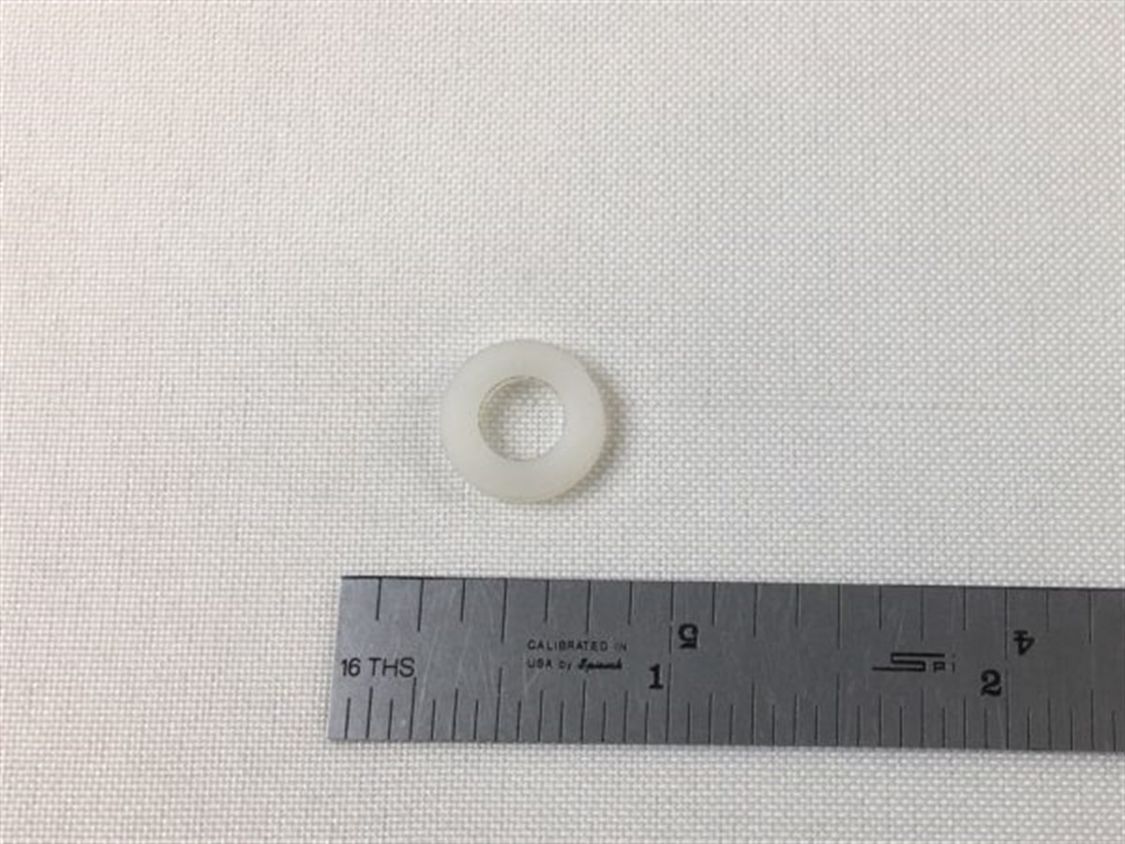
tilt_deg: -77.7
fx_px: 942
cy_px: 422
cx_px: 562
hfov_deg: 61.7
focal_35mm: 29
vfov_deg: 48.2
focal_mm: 4.15
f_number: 2.2
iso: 32
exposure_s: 1/120
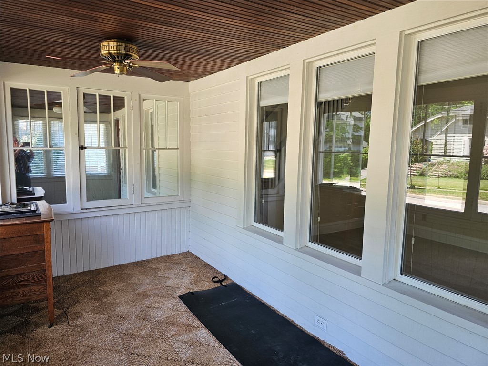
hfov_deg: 73.9
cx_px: 244
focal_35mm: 23
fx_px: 324
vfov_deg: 58.9
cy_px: 183
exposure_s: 1/120
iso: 50
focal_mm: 6.3
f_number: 1.7
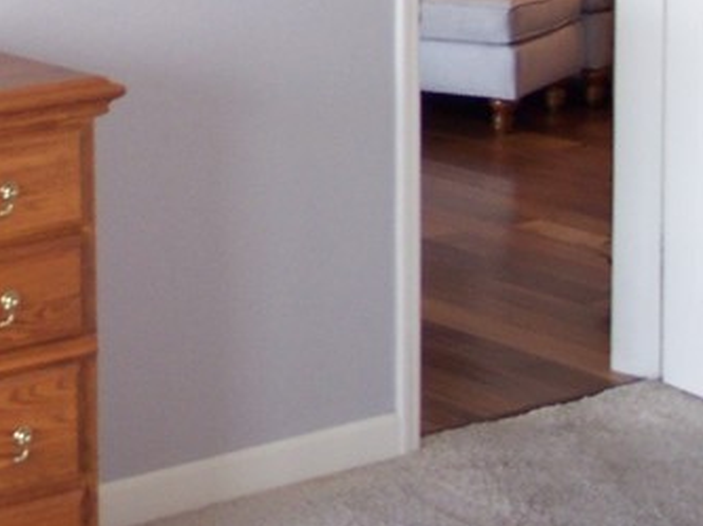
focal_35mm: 117
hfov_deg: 15.6
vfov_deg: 12.3
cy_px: -106
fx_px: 2374
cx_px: -342
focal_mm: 8
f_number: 2.8
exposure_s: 1/30
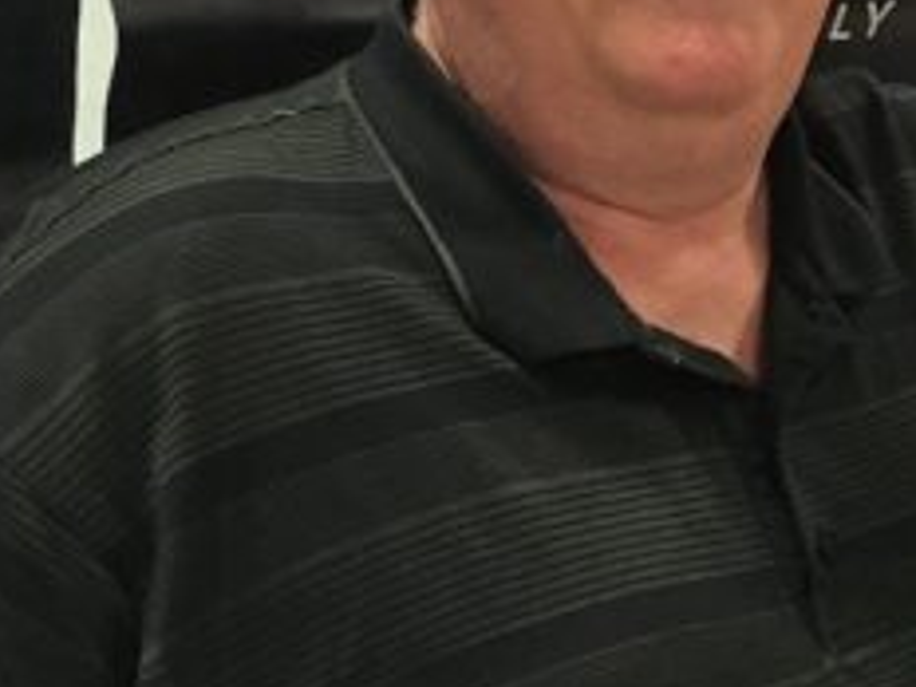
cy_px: 47
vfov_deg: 15.2
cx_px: 1153
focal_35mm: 96
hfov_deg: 19.1
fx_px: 2540
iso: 200
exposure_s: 1/17
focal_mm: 4.15
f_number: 2.2
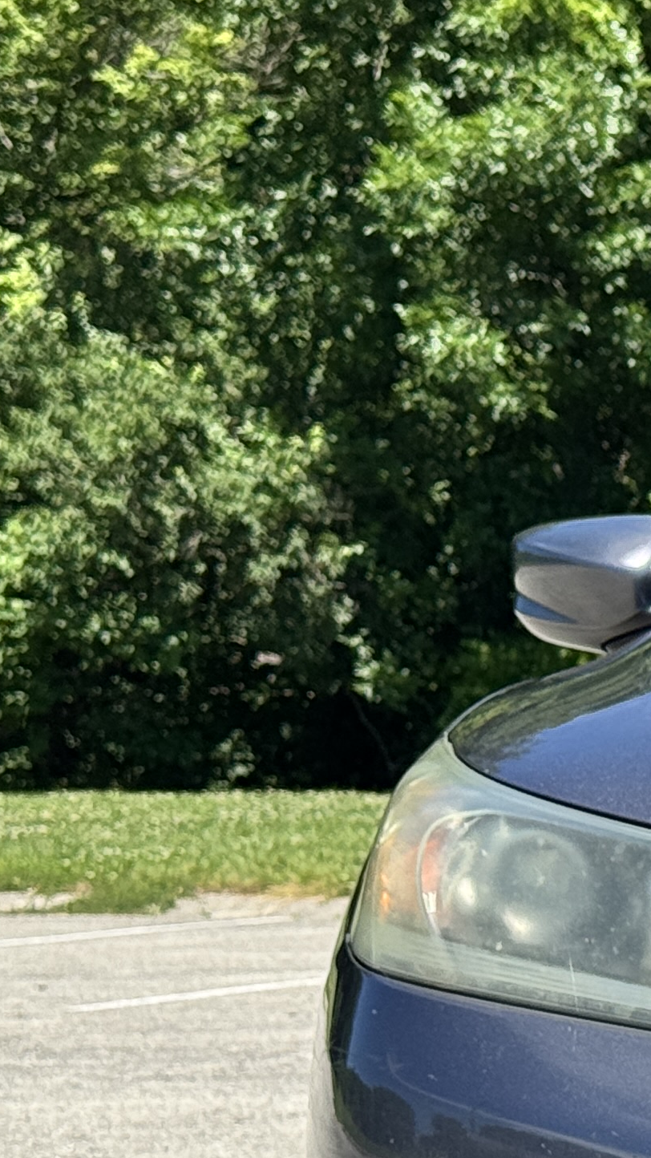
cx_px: 1569
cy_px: 1002
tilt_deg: -4.2
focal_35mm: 146
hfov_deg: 7.7
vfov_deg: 14.6
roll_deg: -0.2
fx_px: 4481
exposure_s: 1/2959
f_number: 1.78
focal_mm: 6.76
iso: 64
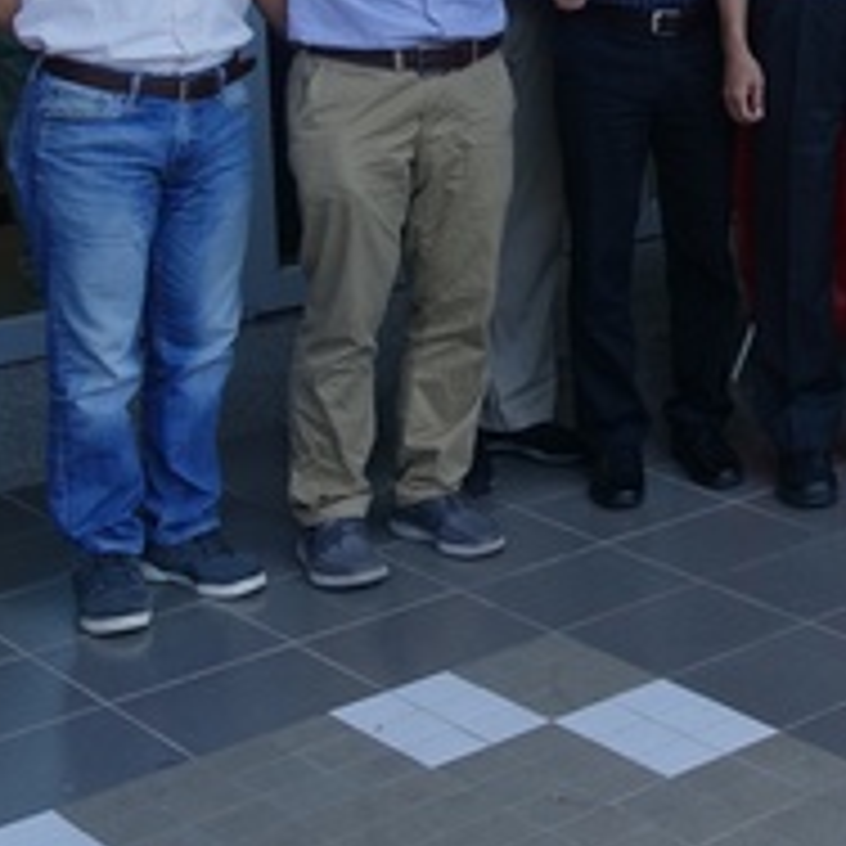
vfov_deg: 21.9
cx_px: 1269
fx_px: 2101
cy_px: -16
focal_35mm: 76
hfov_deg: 19.7
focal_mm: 8.8
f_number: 4
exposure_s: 1/100
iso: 125
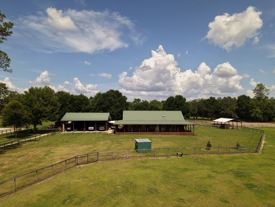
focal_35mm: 26
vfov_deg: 53.1
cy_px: 107
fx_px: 207
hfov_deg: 67.3
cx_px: 141
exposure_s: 1/50
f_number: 1.8
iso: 150
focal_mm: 8.67
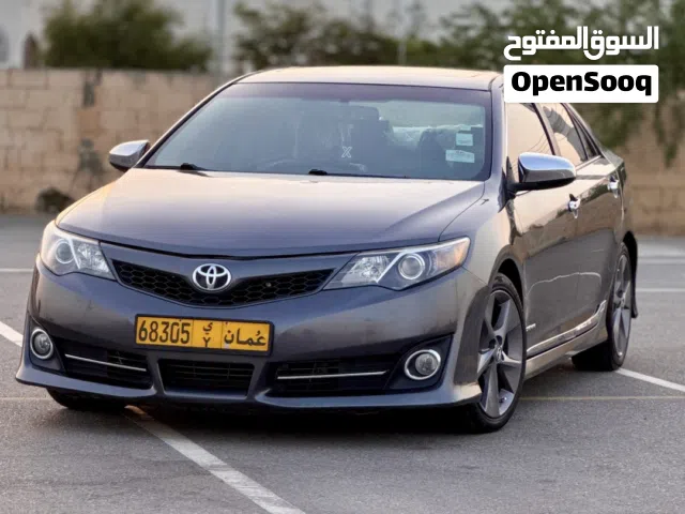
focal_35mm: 77
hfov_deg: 25.3
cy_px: 257
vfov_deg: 19.1
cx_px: 342
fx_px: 1524
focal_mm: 9
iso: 64
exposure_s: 1/99
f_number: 2.8
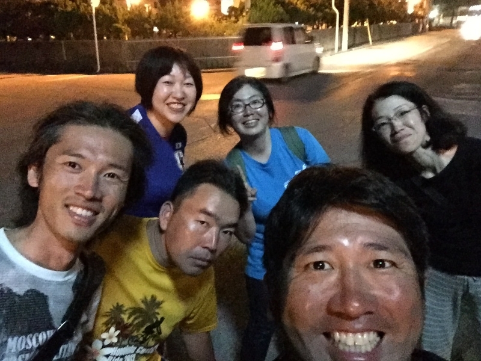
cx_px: 240
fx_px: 431
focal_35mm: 31
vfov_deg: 45.4
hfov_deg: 58.4
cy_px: 180
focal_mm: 2.65
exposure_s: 1/15
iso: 2000
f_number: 2.2
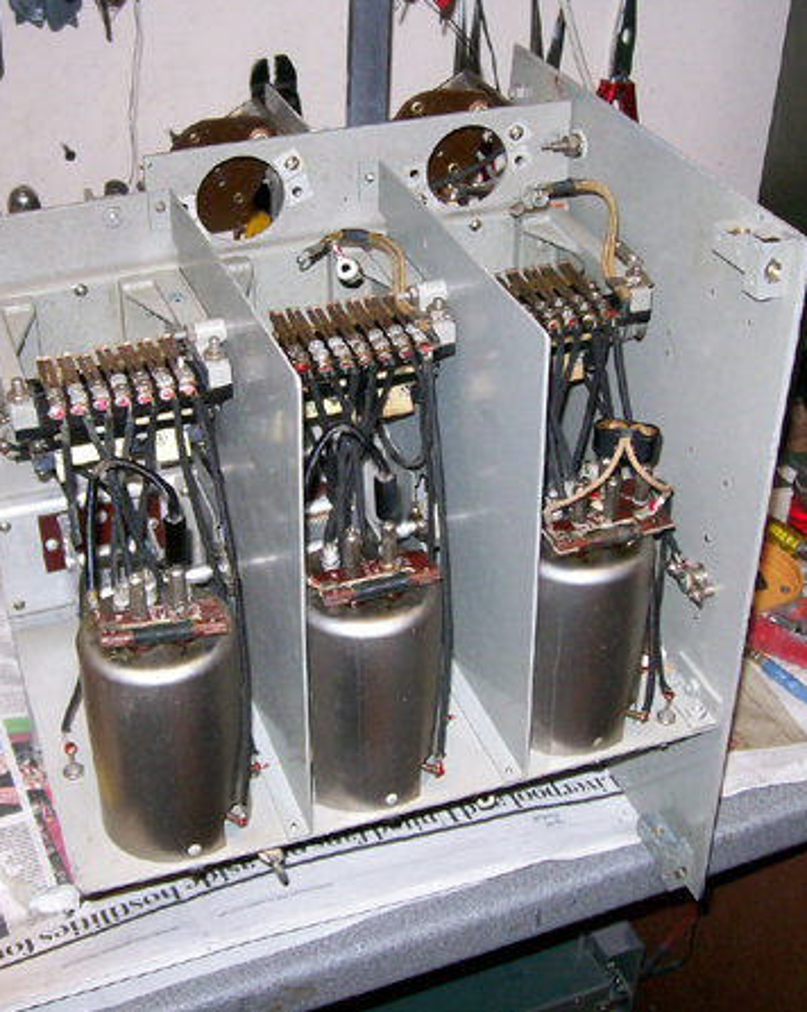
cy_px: 504
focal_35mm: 46
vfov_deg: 40.4
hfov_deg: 32.7
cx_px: 383
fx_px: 1375
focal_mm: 5.8
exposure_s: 1/64
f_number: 2.8
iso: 200
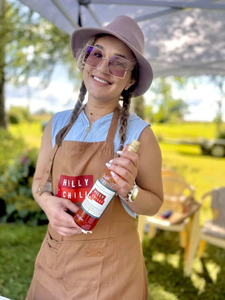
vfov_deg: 71.6
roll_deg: -3.9
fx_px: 208
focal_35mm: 24
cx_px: 112
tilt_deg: -7.7
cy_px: 150
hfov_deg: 56.8
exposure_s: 1/772
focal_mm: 6.76
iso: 100
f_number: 1.78
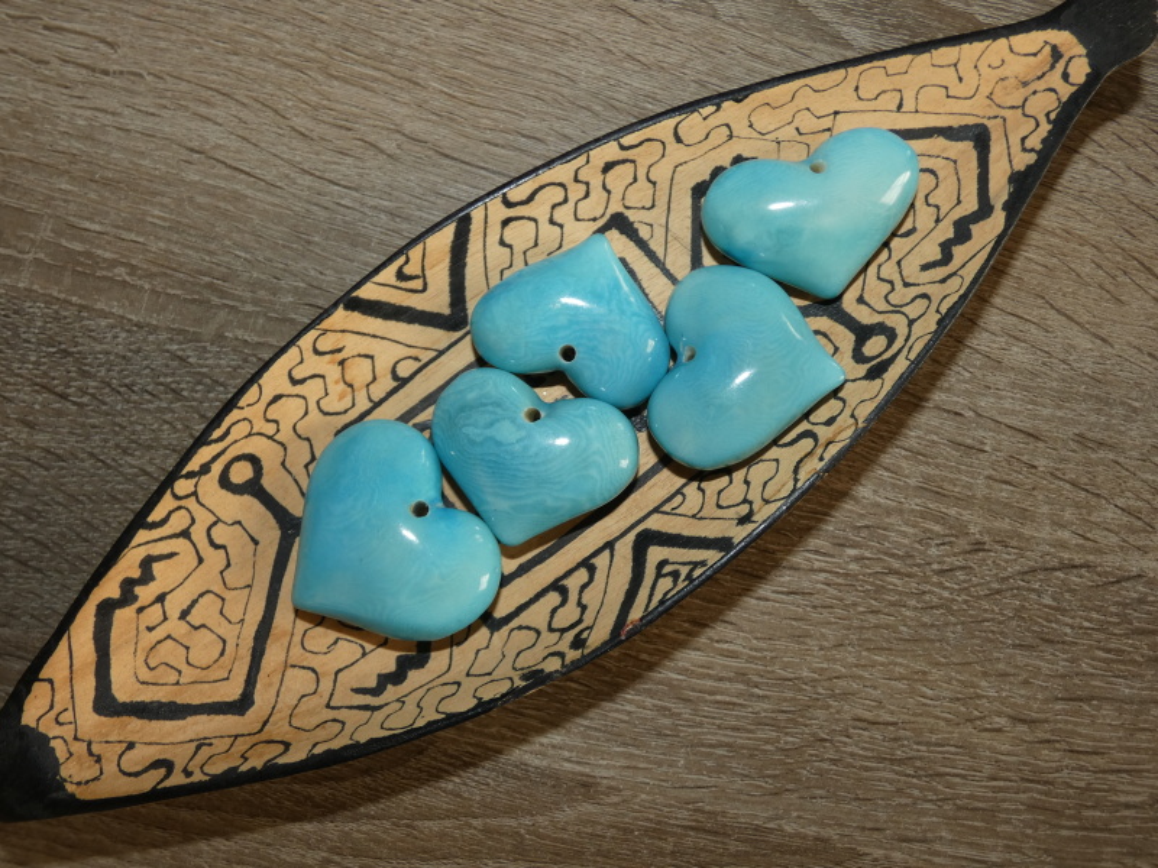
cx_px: 579
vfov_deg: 53.1
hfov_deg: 67.3
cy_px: 434
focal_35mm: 26
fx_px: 870
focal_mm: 4.6
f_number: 3.1
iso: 80
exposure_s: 1/60
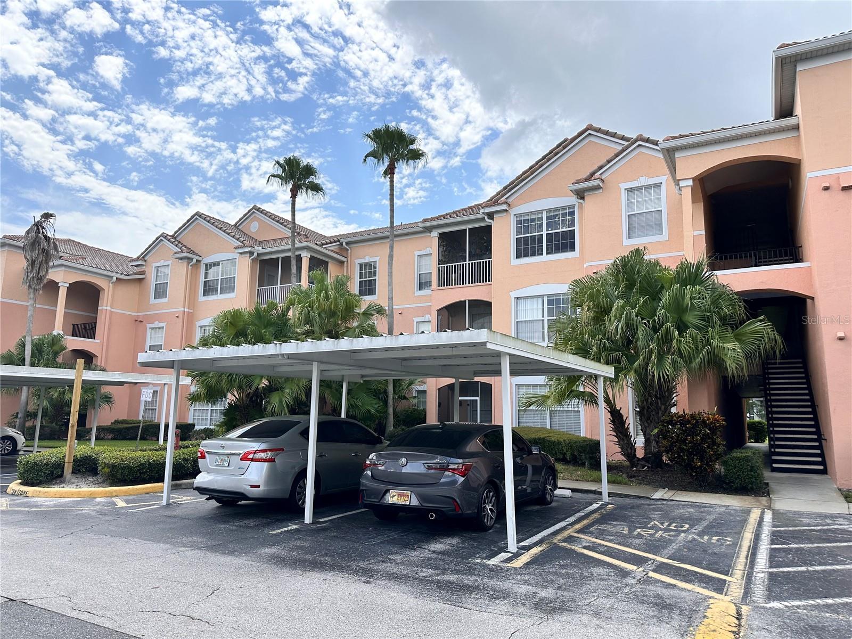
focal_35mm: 24
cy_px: 320
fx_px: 591
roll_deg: -1.0
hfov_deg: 71.6
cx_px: 426
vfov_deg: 56.8
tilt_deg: +9.5
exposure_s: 1/4762
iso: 80
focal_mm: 6.86
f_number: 1.78
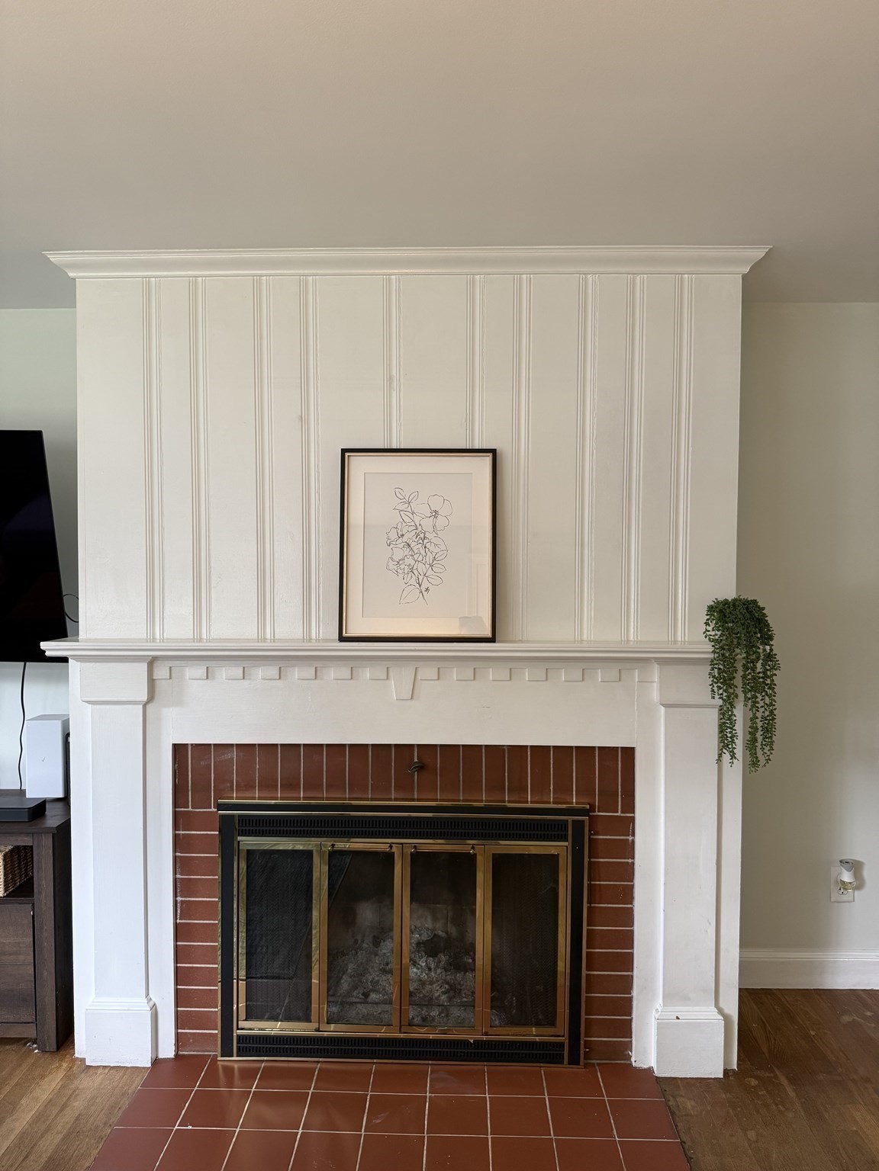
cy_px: 586
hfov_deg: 56.8
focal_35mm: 24
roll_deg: -0.5
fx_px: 813
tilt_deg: -1.5
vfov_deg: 71.6
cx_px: 440
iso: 160
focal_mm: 6.76
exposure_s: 1/120
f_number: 1.78
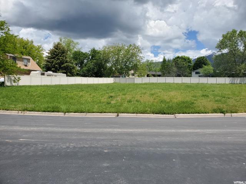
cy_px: 92
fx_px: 185
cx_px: 123
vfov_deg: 53.1
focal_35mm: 26
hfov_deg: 67.3
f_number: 2.4
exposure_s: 1/1492
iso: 50
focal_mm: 4.3
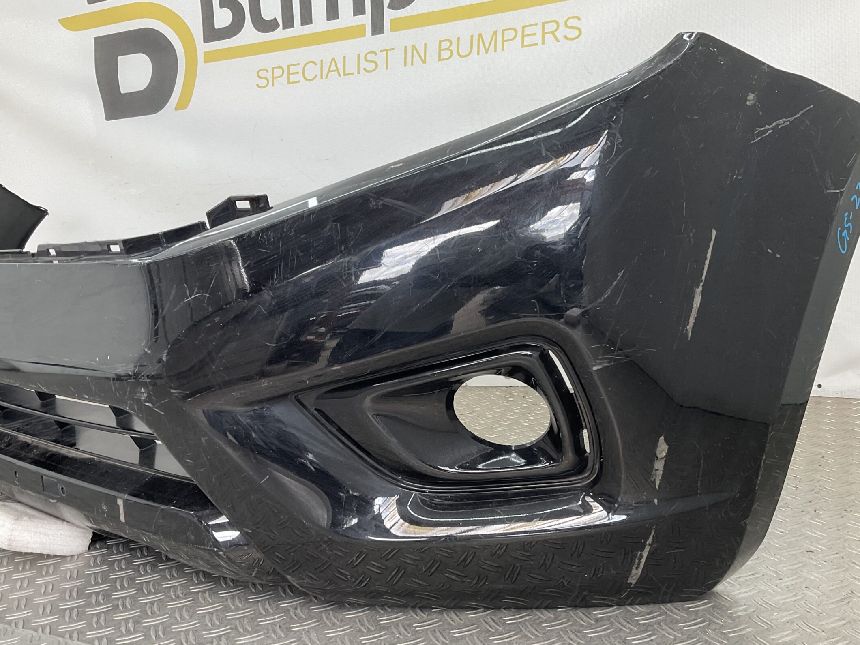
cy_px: 375
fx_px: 870
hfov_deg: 52.6
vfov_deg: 40.6
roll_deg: +3.3
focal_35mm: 35
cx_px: 403
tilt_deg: -14.0
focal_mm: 3
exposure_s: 1/120
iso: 25
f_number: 1.8
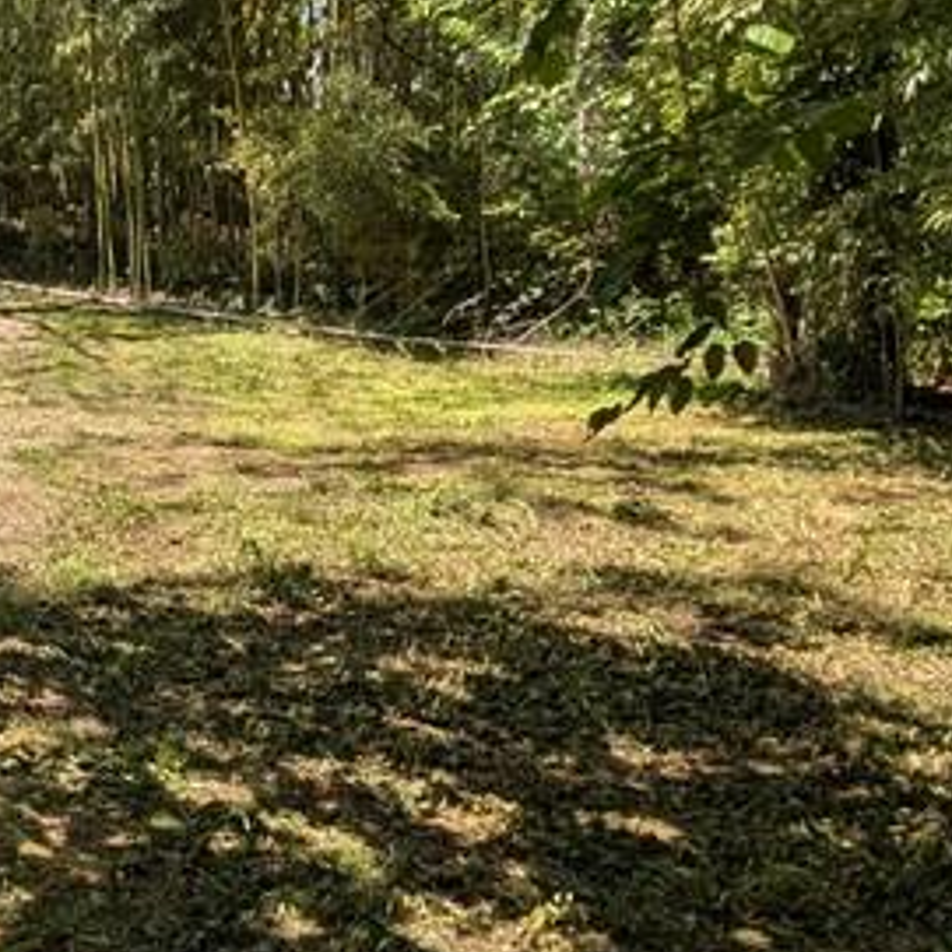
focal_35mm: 40
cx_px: -156
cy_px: 390
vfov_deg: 41.7
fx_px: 1245
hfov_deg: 34.5
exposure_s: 1/1773
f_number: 1.7
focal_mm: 2.02
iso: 56
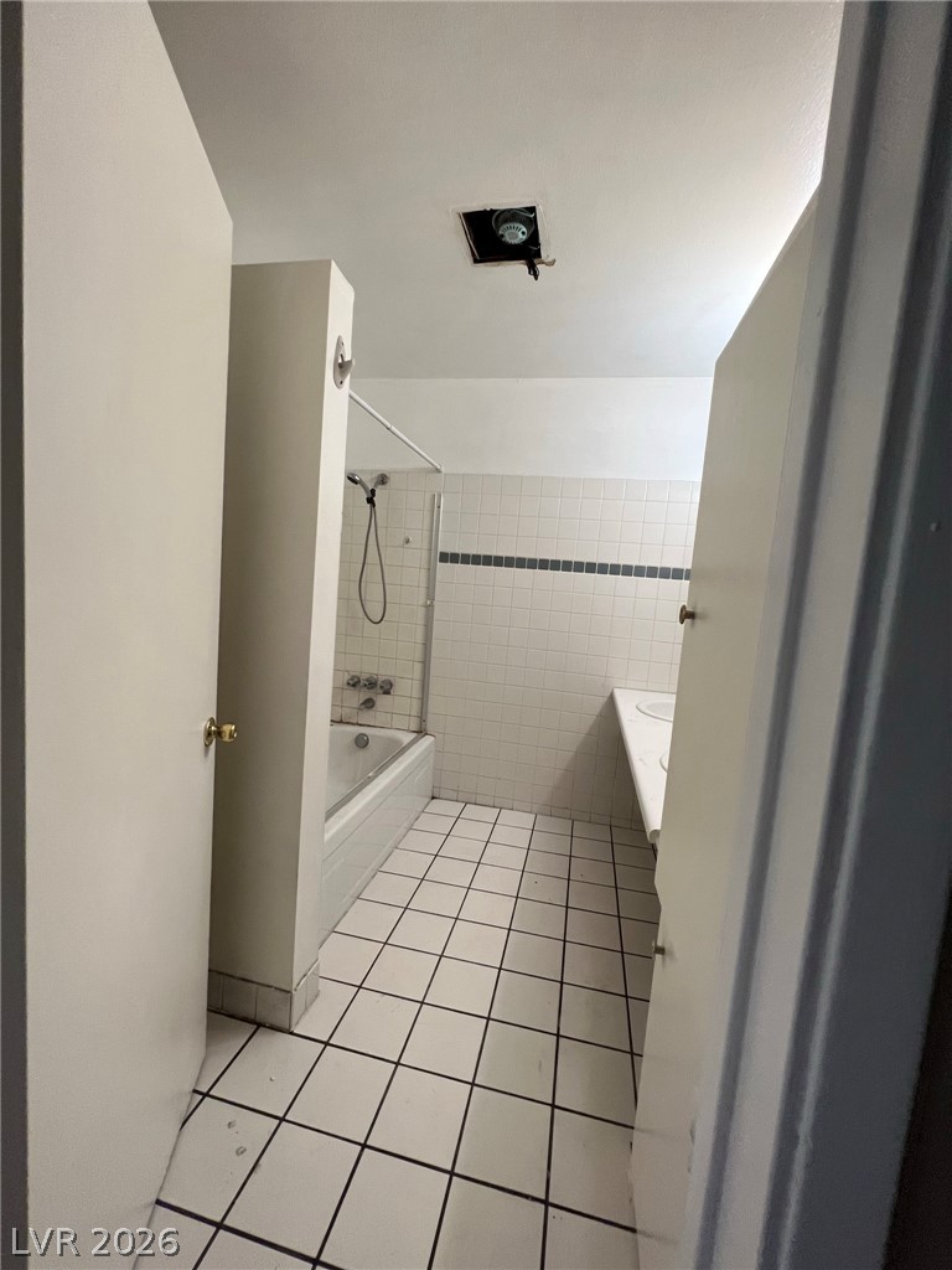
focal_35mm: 13
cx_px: 476
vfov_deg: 106.2
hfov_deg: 89.9
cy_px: 635
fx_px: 477
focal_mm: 1.57
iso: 200
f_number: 1.8
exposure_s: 1/120
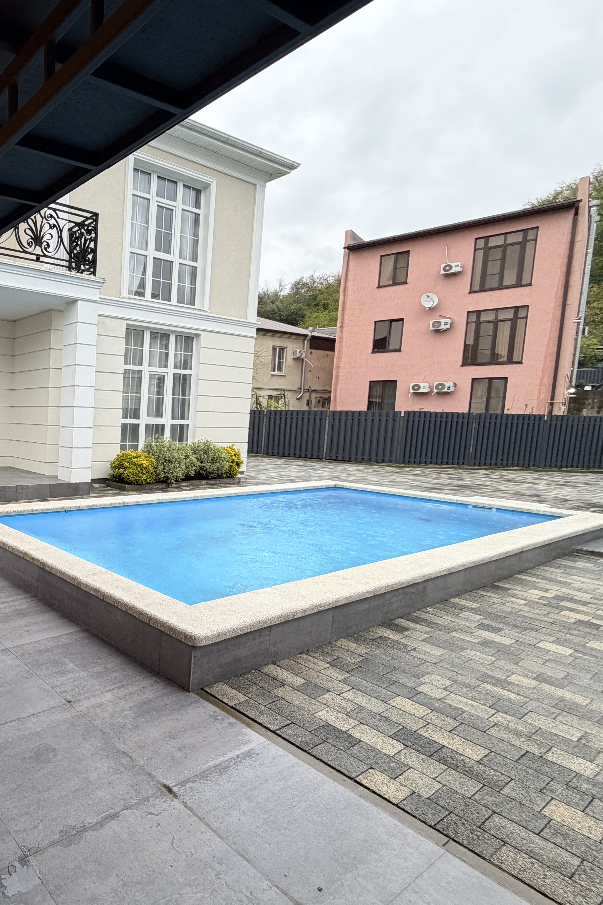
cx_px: 3
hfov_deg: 50.4
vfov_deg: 84.0
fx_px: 503
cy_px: 460
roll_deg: -1.2
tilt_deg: -5.3
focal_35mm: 20
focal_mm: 2.22
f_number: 2.2
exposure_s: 1/100
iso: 160
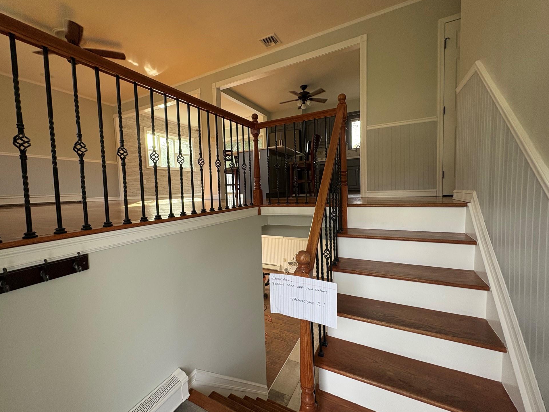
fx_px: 238
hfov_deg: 98.1
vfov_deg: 81.8
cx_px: 261
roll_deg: +2.2
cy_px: 203
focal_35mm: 15
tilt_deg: -1.7
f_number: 2.2
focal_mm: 2.22
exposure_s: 1/99
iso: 125
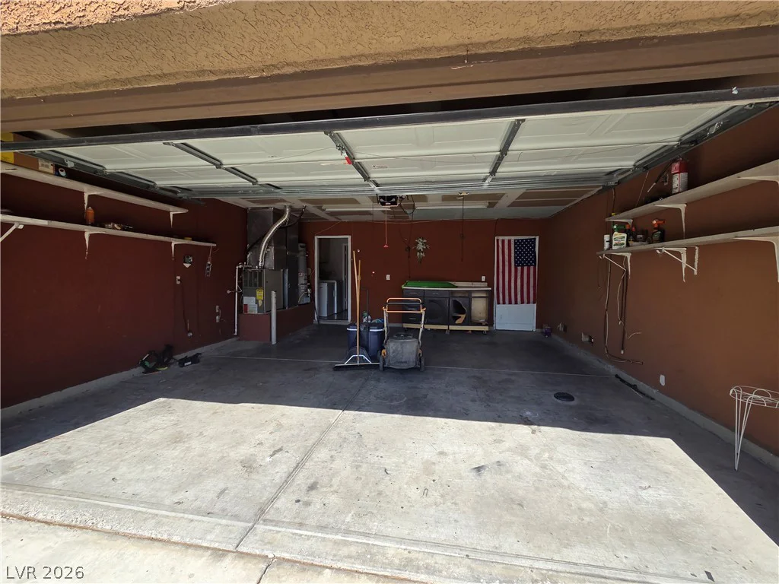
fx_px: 293
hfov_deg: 106.2
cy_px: 292
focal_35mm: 13
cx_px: 390
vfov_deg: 89.9
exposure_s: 1/722
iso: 50
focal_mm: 2.2
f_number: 2.2
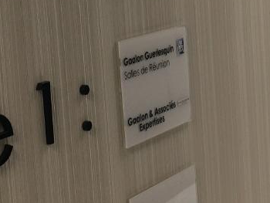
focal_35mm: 106
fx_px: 827
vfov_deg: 13.8
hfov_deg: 18.5
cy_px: 14
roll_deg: +3.0
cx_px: 158
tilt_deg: -6.6
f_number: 2.2
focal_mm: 4.15
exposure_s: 1/50
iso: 50
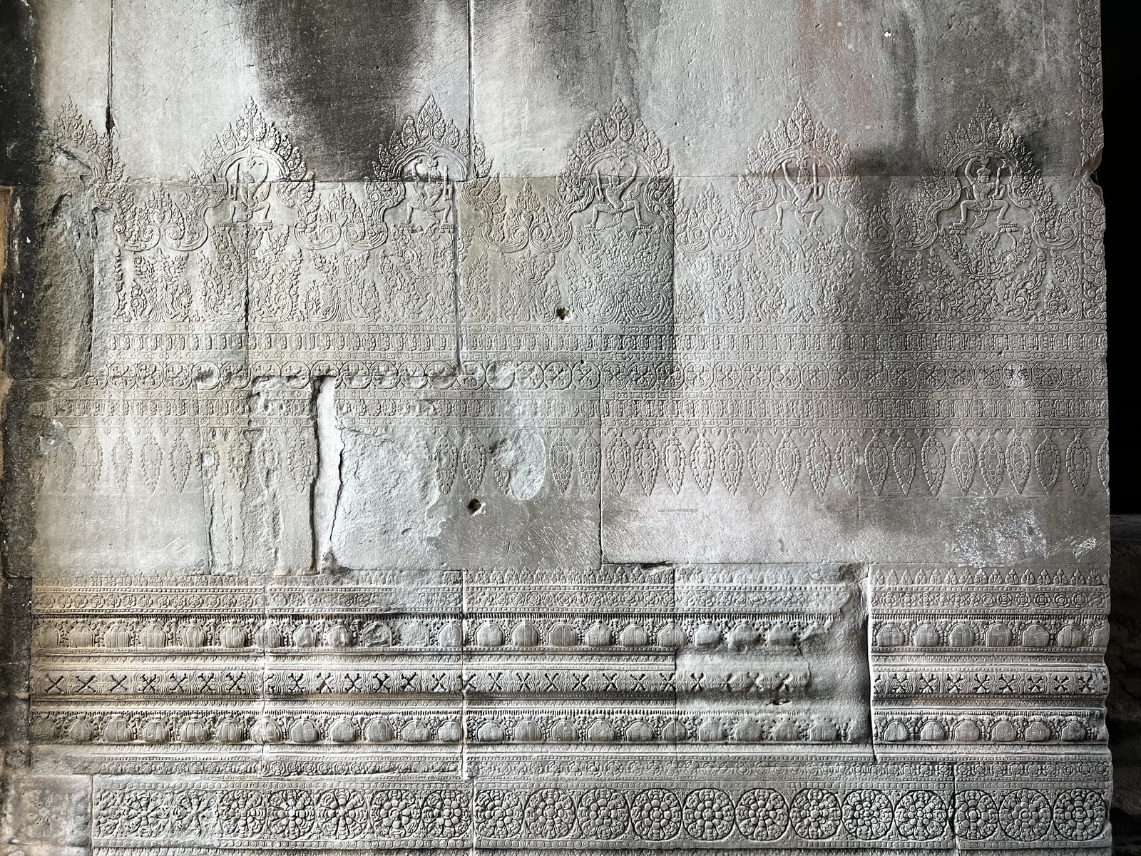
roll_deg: +0.5
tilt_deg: +1.8
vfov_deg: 53.1
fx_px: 857
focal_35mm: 26
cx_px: 570
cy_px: 428
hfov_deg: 67.3
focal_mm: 5.7
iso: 50
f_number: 1.5
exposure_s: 1/121
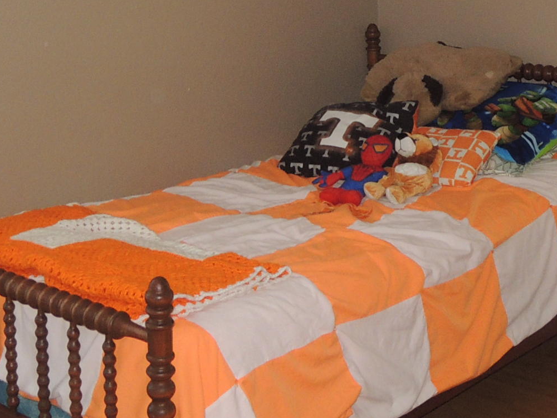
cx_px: 303
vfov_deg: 19.7
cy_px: -22
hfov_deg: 27.0
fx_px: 1159
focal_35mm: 72
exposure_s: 1/30
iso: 250
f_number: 2.8
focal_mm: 4.3
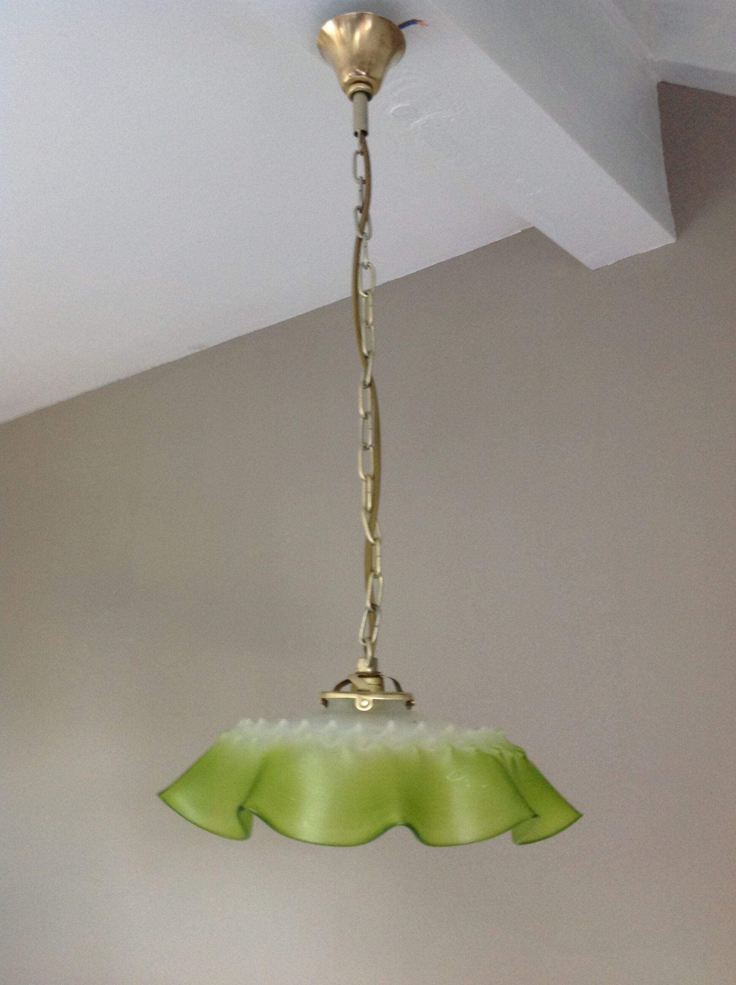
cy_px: 492
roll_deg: +2.2
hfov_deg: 40.6
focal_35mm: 35
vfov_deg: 52.7
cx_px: 368
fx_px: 995
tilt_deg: +14.6
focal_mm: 4.28
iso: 125
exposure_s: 1/15
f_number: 2.4
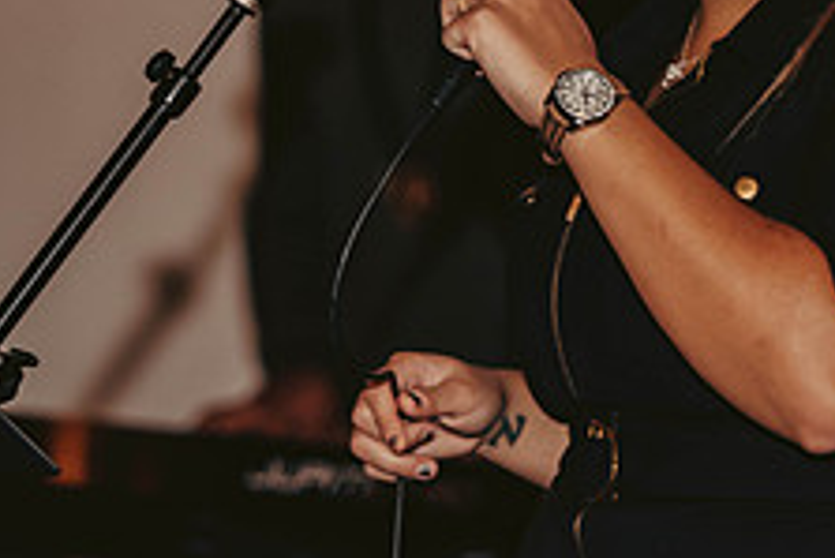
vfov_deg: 3.6
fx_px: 8750
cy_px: 28
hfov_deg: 5.5
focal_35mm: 377
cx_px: 479
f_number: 3.2
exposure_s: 1/80
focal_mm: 145
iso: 500
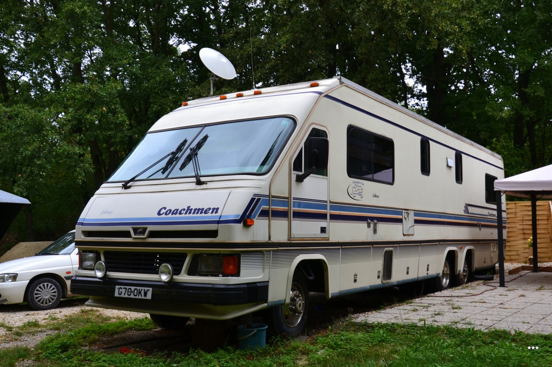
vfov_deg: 36.8
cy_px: 184
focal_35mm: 36
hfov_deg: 53.2
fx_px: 551
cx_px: 276
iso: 400
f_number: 10
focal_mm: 24
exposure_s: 1/200
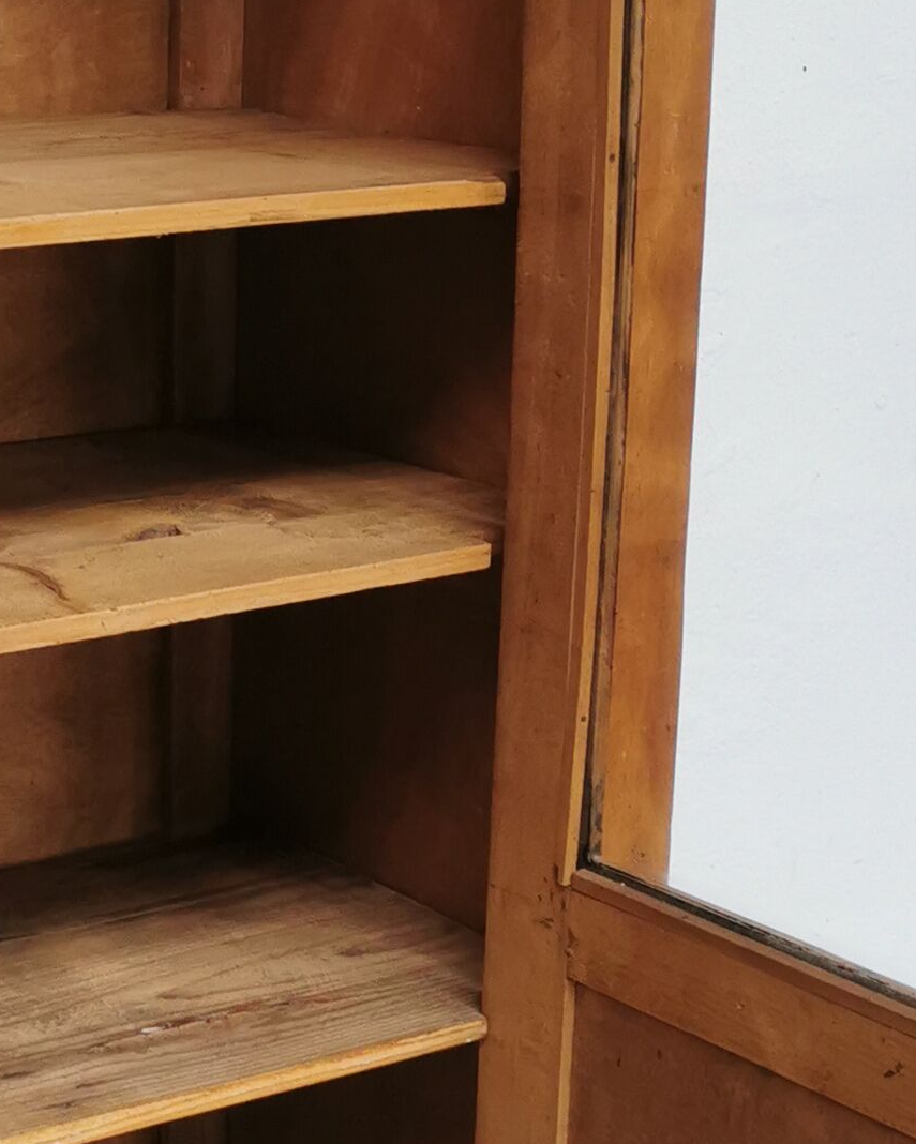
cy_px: 590
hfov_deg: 16.9
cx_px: 99
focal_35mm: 90
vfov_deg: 21.3
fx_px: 3049
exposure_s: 1/100
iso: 160
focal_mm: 5.58
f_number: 1.8
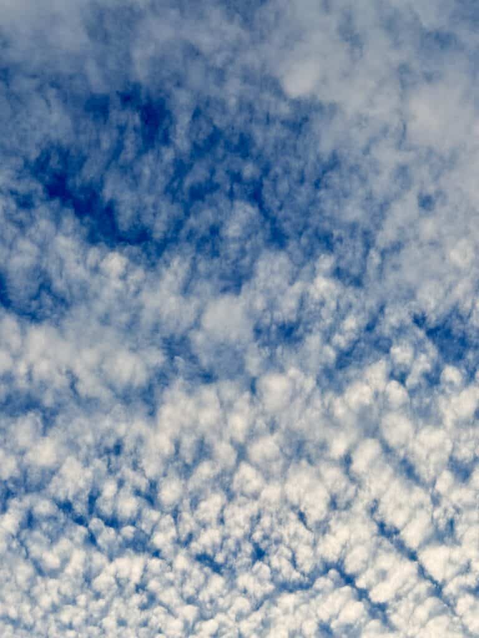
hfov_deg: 30.3
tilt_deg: +59.9
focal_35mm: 48
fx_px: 886
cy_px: 319
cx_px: 240
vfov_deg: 39.7
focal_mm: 6.76
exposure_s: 1/5587
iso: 64
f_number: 1.78
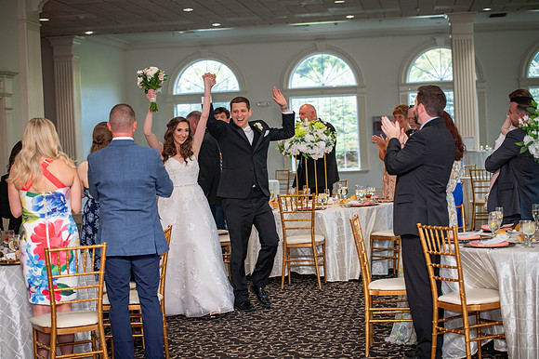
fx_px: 1047
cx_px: 270
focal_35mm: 70
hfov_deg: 28.9
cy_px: 180
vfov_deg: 19.4
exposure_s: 1/125
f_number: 2.8
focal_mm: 70
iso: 800
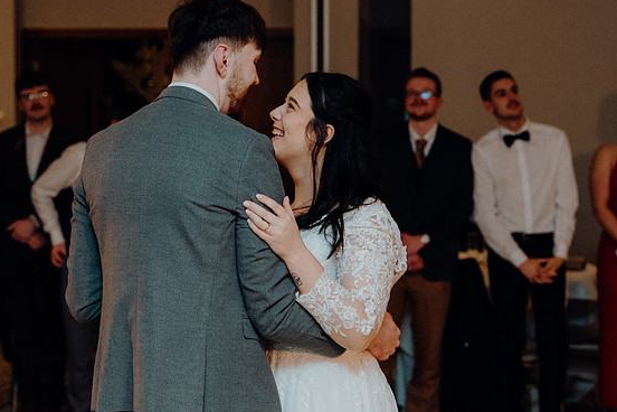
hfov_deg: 19.6
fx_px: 1782
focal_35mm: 104
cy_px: 207
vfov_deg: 13.2
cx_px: 294
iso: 2500
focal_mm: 66
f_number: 3.5
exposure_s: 1/200
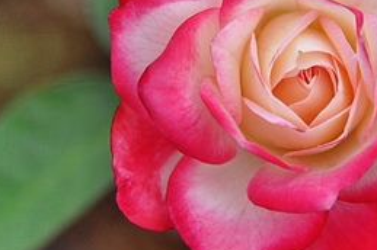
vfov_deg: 2.4
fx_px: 6066
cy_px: 70
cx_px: 309
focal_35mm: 580
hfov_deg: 3.6
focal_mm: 200
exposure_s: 1/1000
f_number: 6.3
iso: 400
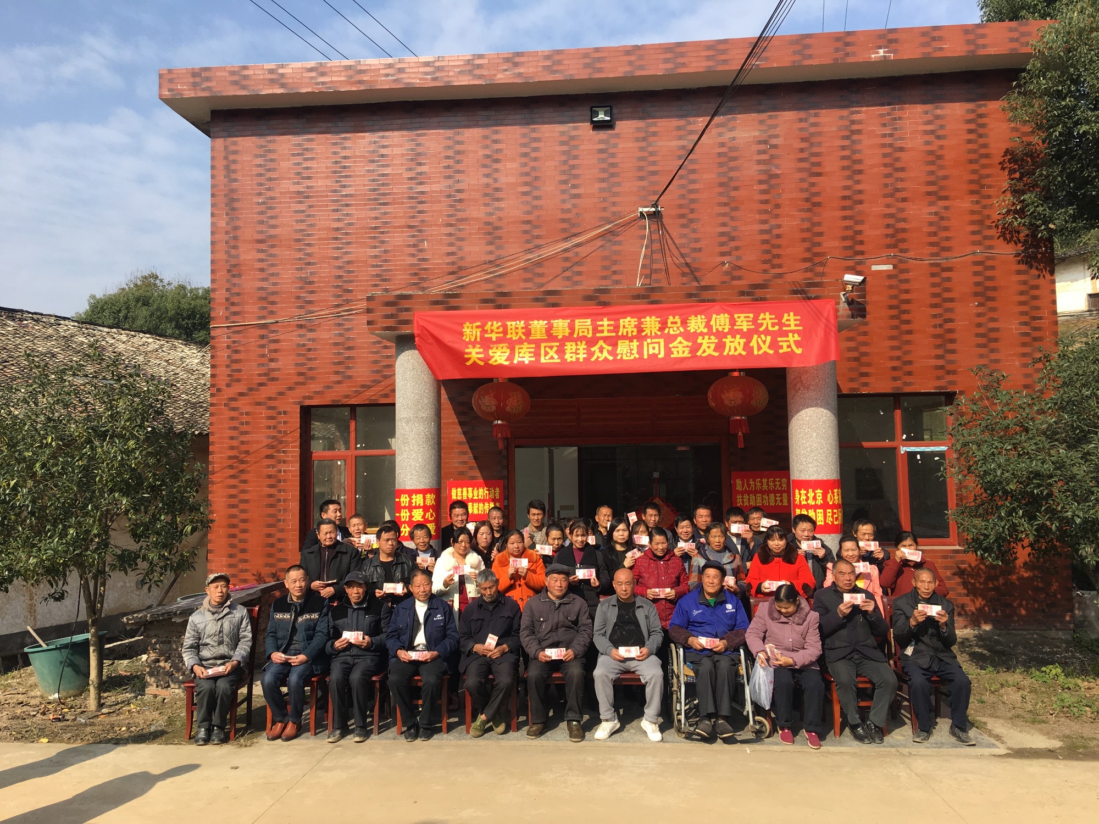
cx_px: 550
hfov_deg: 61.7
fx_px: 921
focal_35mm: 29
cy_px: 412
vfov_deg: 48.2
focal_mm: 4.15
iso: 25
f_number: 2.2
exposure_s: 1/1054
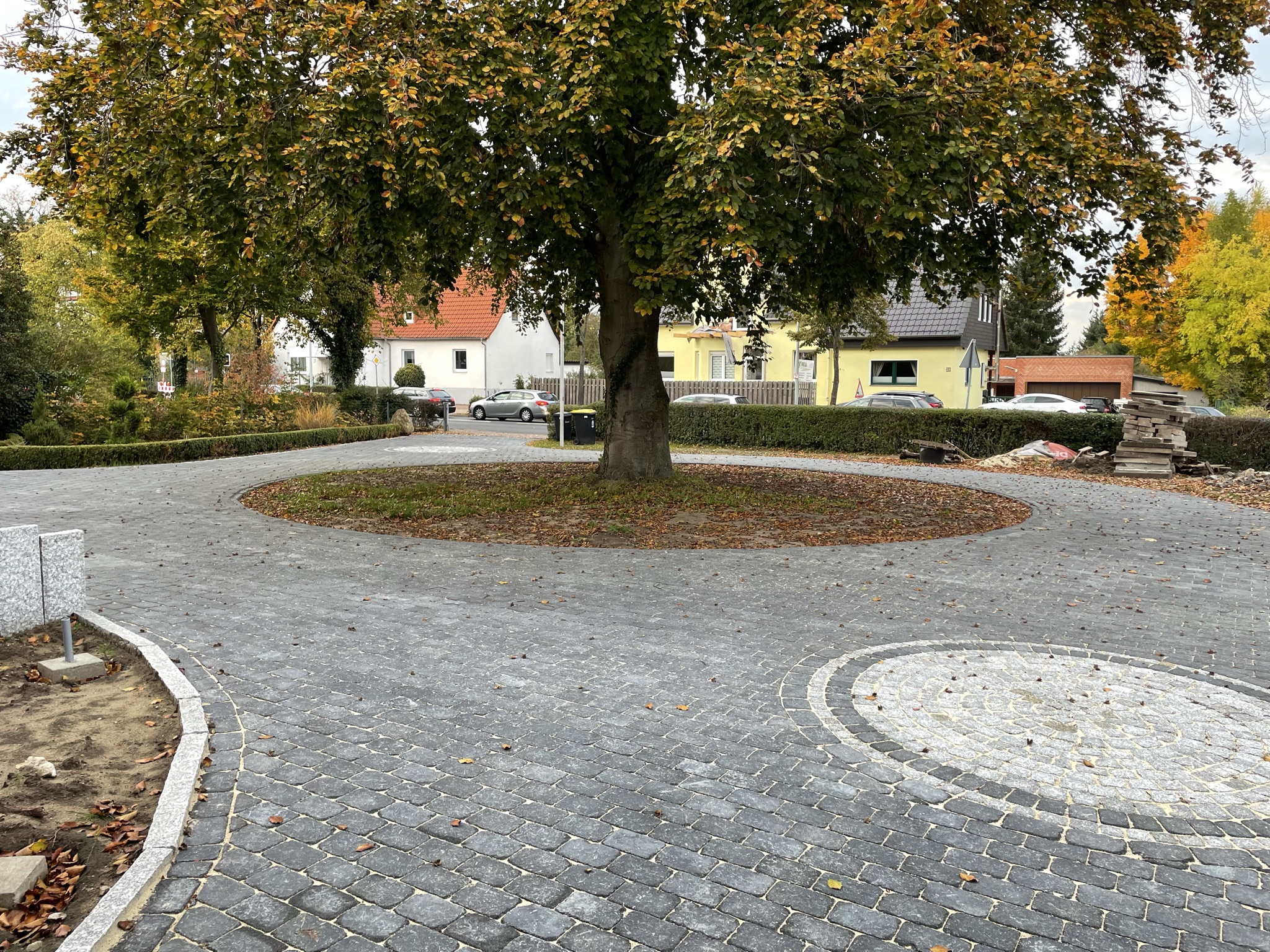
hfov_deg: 67.3
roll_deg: -0.1
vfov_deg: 53.1
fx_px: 954
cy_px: 476
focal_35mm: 26
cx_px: 635
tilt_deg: -5.8
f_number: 1.6
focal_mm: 4.2
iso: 64
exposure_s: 1/121
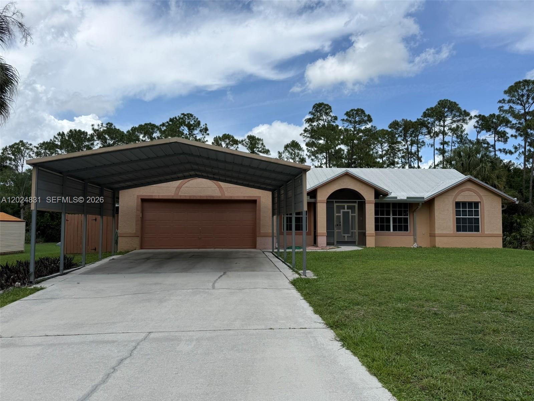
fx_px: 370
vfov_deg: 56.8
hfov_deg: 71.6
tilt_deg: +4.2
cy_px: 200
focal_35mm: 24
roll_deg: -0.5
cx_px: 267
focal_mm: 6.76
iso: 80
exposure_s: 1/5714
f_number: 1.78
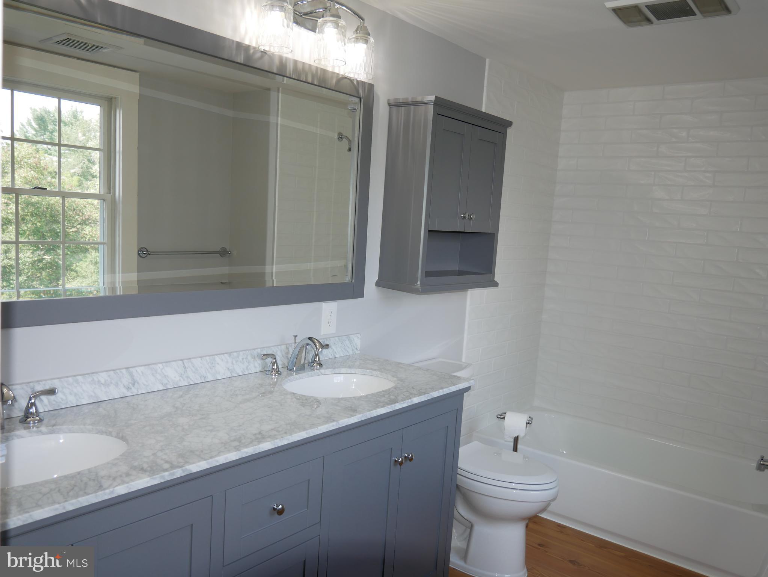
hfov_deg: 59.9
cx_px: 384
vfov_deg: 46.8
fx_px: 666
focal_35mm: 30
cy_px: 288
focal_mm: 15
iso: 200
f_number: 3.7
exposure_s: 1/60
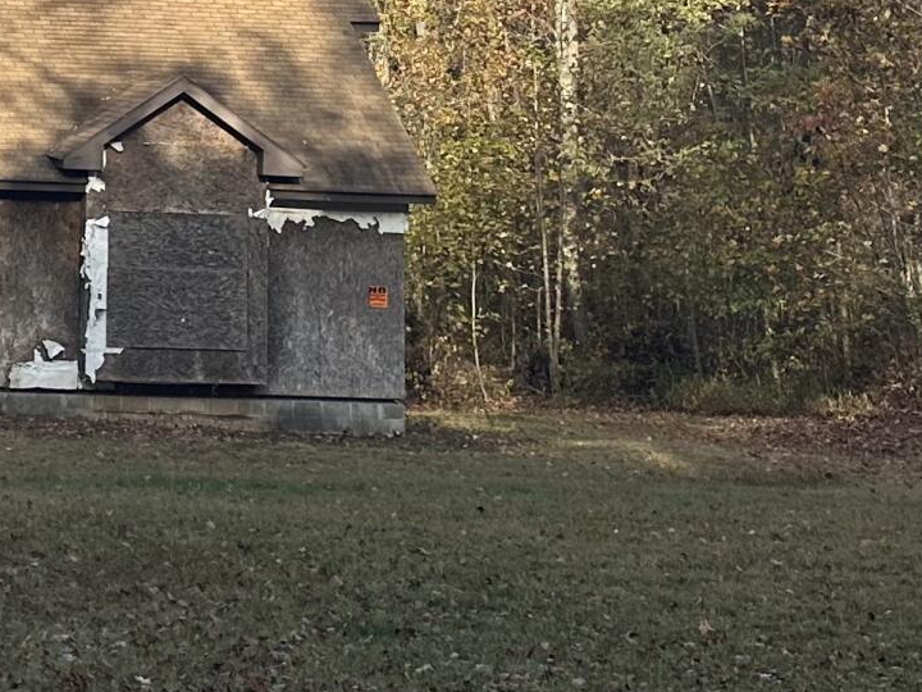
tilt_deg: +6.5
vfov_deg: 14.1
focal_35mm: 100
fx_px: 2664
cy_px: -232
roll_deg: -1.7
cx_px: -257
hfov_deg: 18.4
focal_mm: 6.86
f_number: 1.78
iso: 80
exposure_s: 1/2155
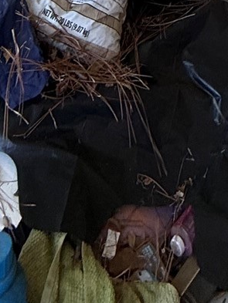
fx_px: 641
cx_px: 247
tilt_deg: -1.2
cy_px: -429
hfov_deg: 19.4
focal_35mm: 73
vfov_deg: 15.0
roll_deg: -1.5
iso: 64
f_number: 2.2
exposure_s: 1/99
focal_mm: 2.22
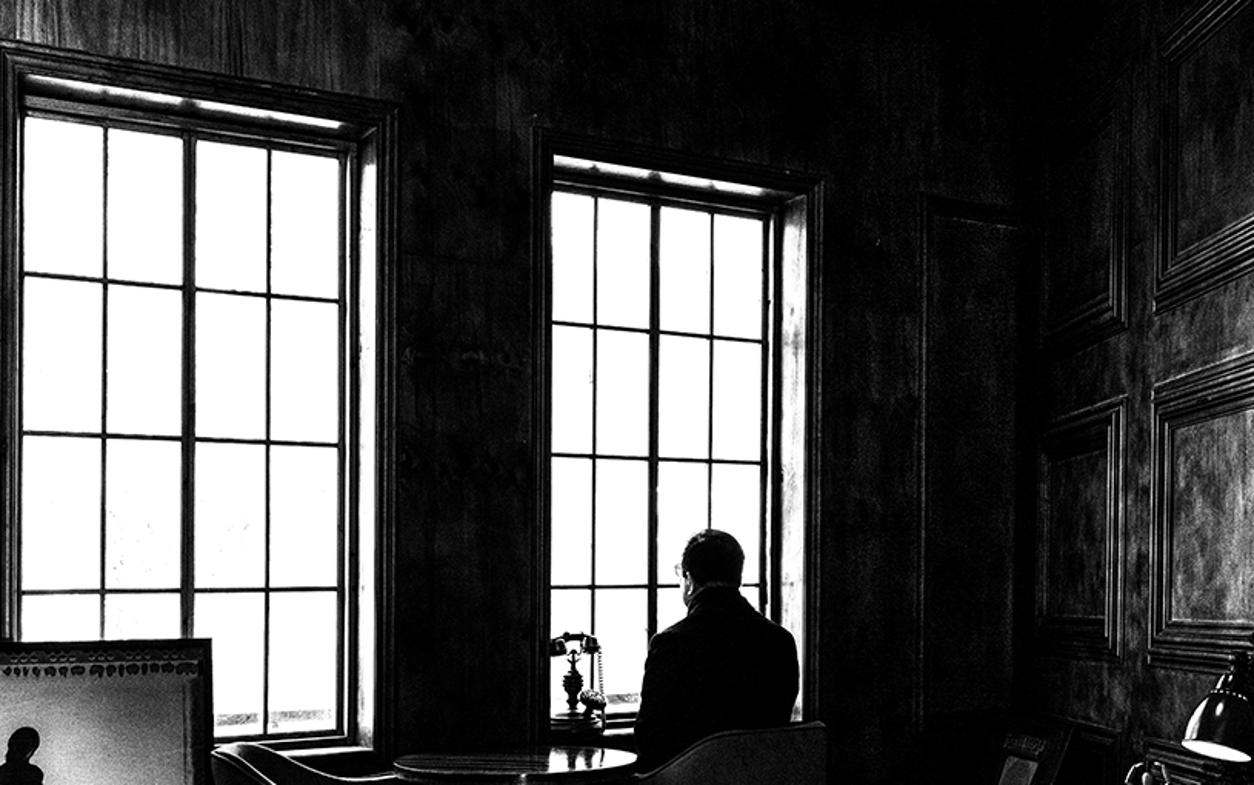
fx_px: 1436
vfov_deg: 30.0
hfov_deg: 47.2
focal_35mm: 42
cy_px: 593
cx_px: 603
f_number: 7.1
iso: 800
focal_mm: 28
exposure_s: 1/160
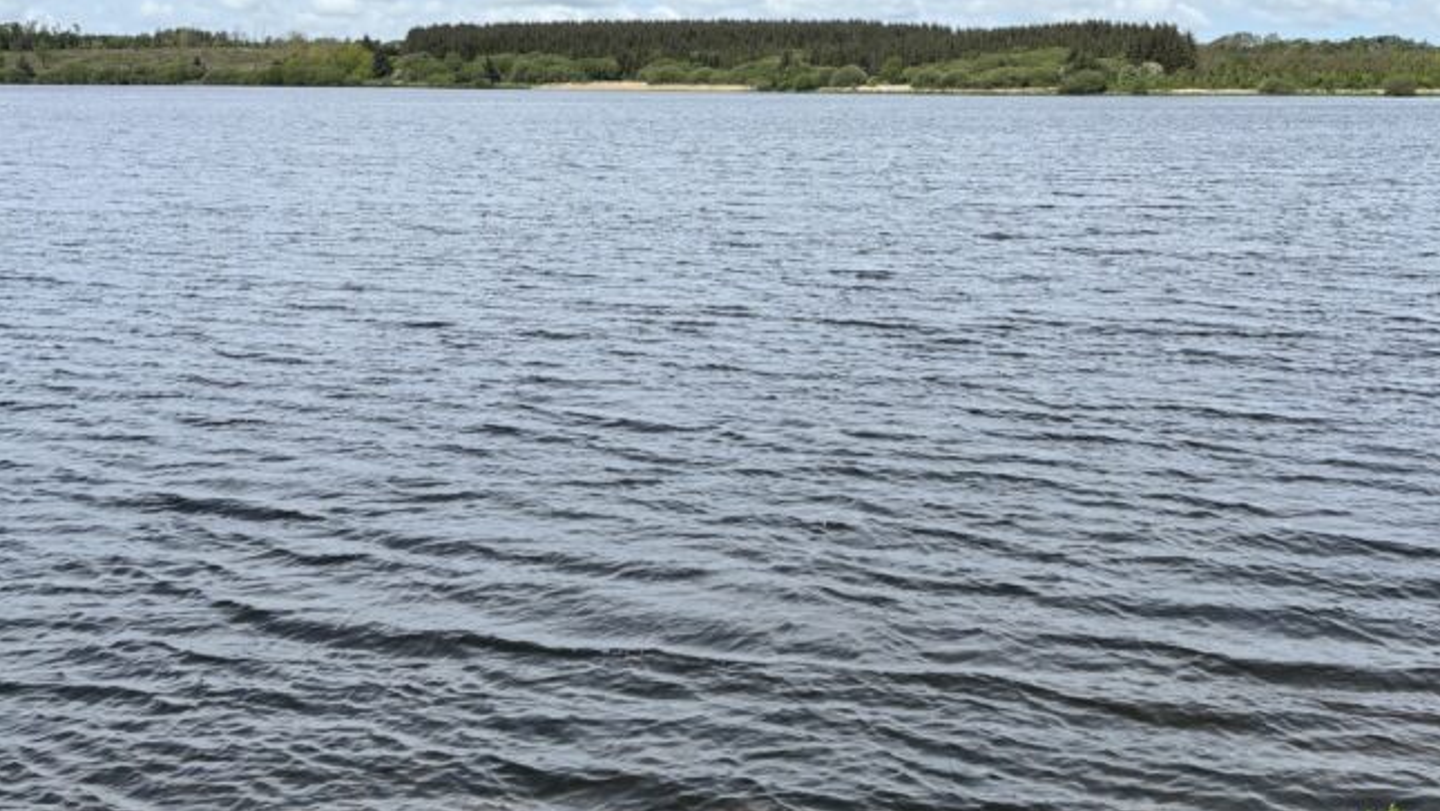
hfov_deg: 45.3
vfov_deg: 26.3
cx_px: 819
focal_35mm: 45
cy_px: 246
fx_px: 1718
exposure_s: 1/4854
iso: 50
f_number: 1.6
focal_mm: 5.96
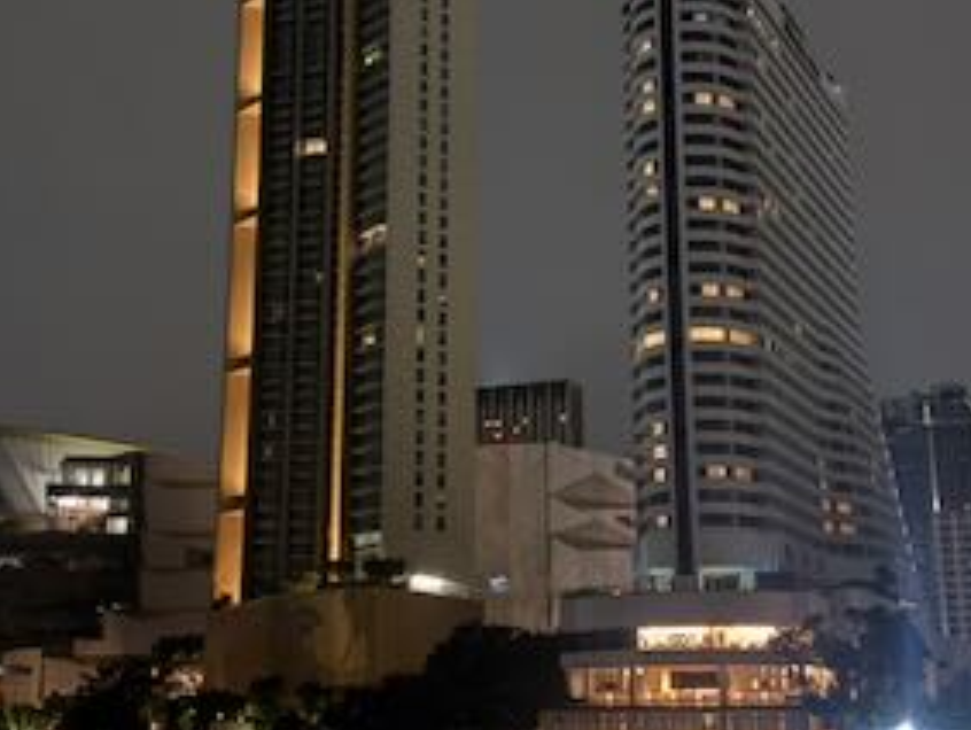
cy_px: 269
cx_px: 482
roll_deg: -0.2
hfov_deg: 32.7
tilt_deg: +16.3
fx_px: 1656
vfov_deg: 24.8
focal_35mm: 59
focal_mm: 5.96
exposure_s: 1/9
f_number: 1.6
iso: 800
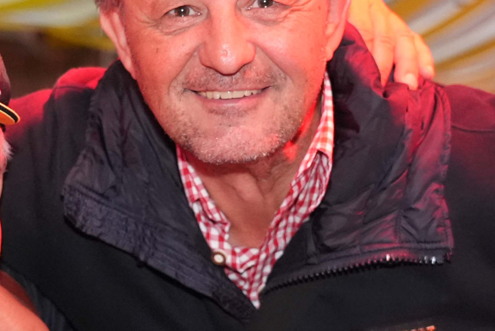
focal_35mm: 134
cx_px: 88
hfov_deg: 15.2
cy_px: 173
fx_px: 1844
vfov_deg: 10.3
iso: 5000
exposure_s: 1/80
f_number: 4
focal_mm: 42
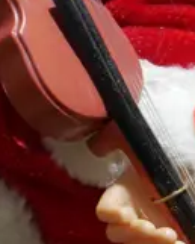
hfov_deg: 7.9
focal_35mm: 186
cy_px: 74
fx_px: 1341
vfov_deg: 10.4
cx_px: -196
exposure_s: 1/60
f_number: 3.6
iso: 200
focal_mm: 15
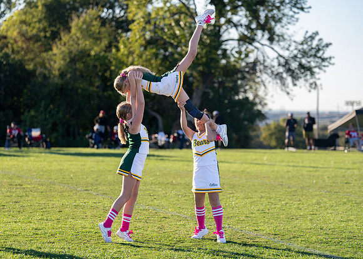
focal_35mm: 127
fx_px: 1306
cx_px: 164
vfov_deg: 11.3
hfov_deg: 15.8
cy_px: 132
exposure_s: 1/2500
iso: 500
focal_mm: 117
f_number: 2.8
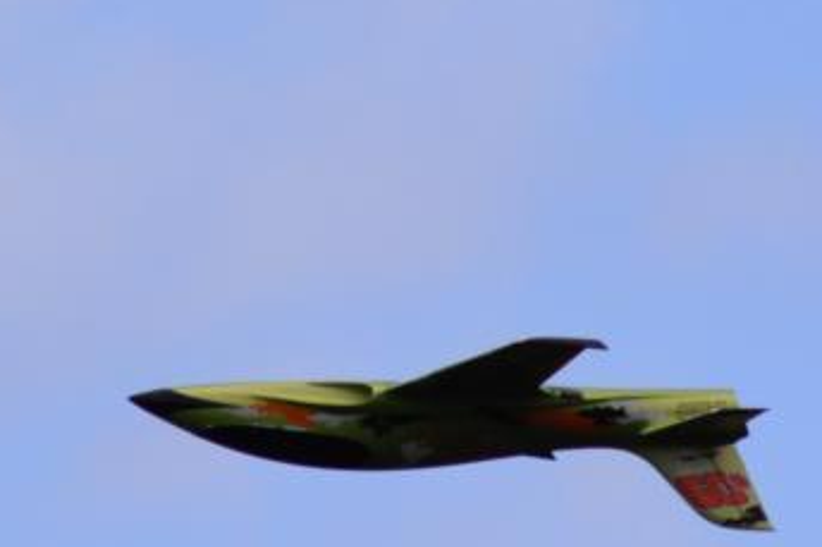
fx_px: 34437
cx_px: 325
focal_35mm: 1509
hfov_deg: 1.4
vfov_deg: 0.9
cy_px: -14
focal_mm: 300
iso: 800
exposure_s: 1/4000
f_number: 8
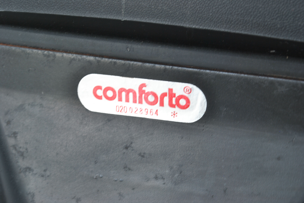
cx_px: 152
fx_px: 697
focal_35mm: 82
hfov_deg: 24.6
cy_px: 102
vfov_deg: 16.6
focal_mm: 55
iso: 100
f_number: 11
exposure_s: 1/5
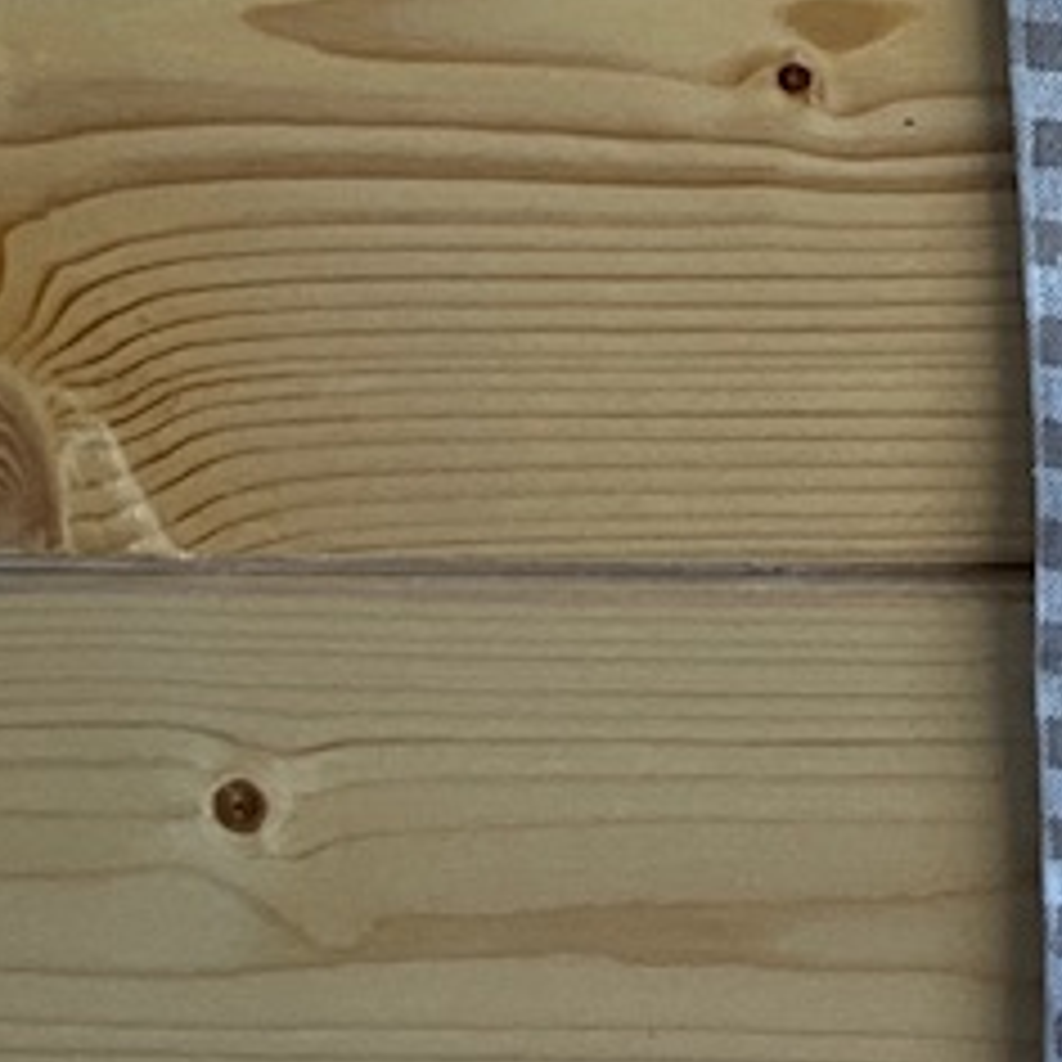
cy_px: -544
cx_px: 2061
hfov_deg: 11.4
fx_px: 4825
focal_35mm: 139
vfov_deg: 12.0
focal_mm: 3
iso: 20
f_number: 1.8
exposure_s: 1/100
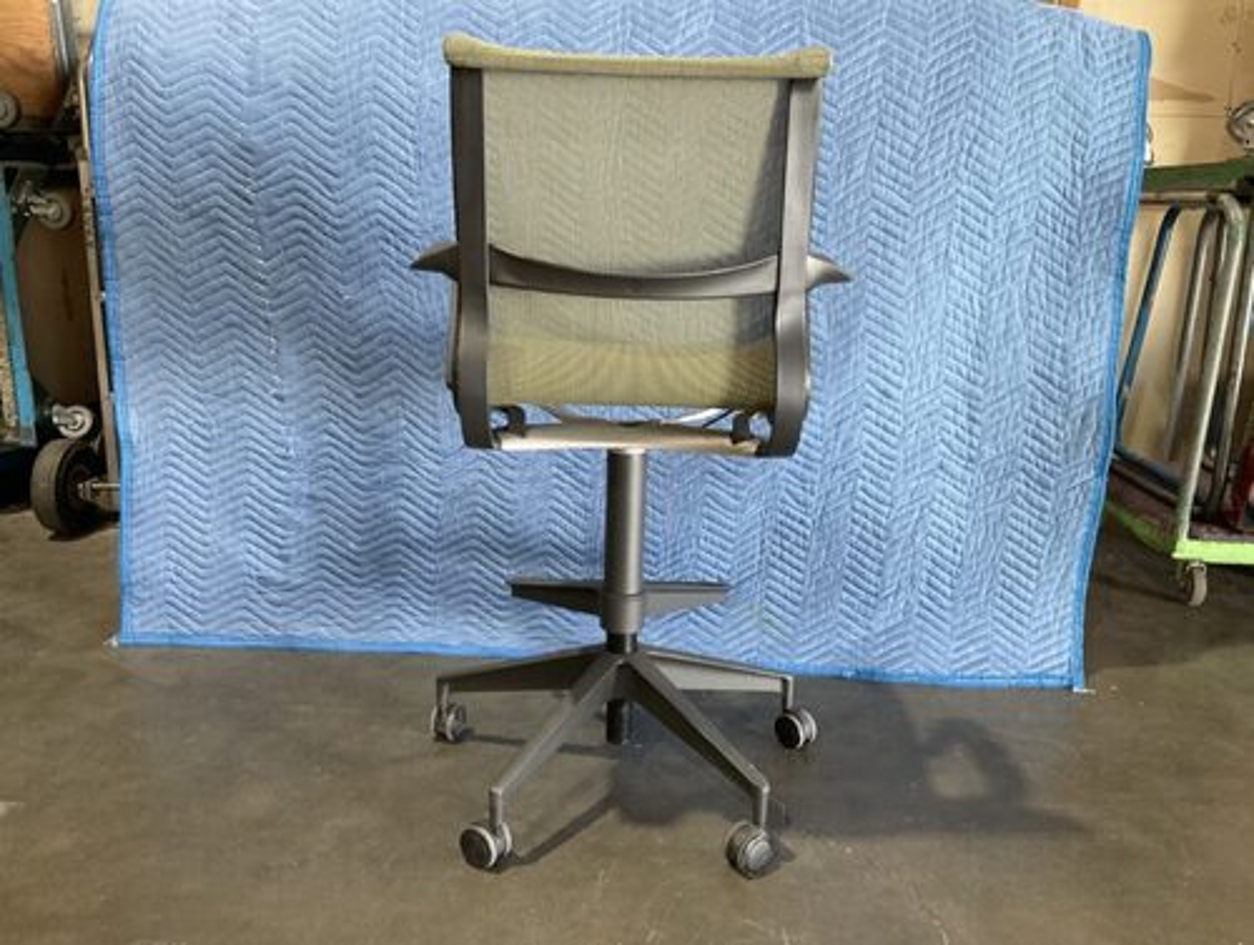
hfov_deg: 61.6
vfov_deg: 48.4
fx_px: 1053
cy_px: 472
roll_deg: -2.2
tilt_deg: -14.4
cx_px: 627
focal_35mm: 29
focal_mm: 3
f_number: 1.8
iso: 125
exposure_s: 1/60
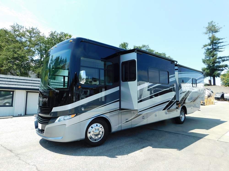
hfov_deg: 73.9
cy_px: 86
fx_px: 152
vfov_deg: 58.9
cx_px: 114
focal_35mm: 23
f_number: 3
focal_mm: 4
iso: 125
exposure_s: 1/800
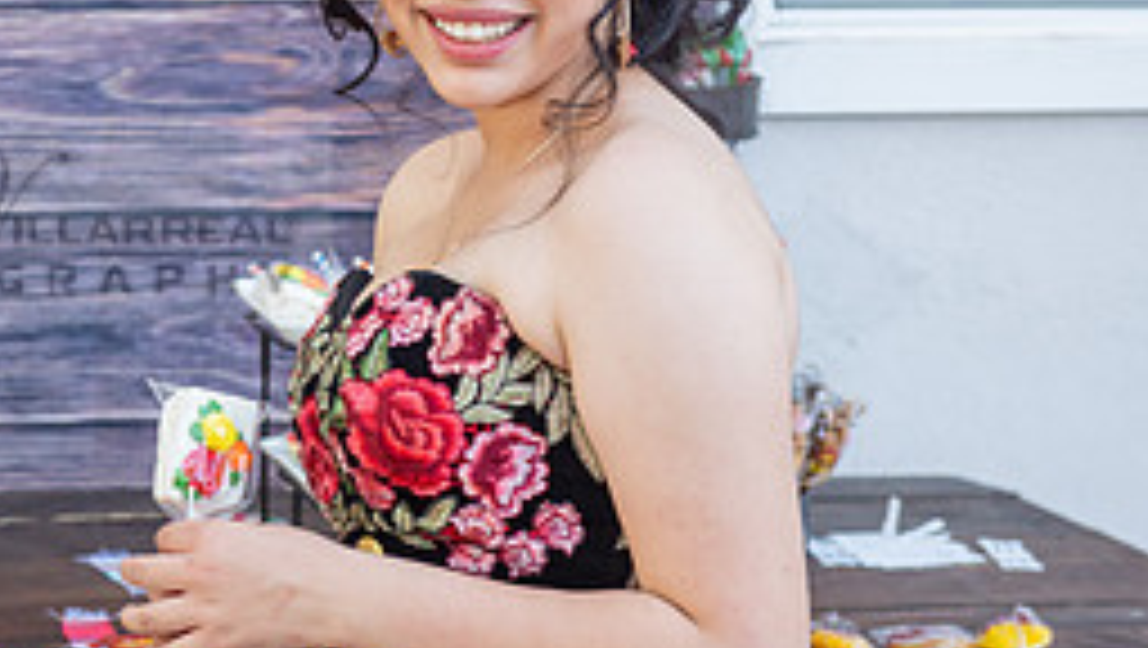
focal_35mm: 138
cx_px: -50
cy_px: 218
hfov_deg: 15.2
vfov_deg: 8.8
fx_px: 4205
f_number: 5
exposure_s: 1/200
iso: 400
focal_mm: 58
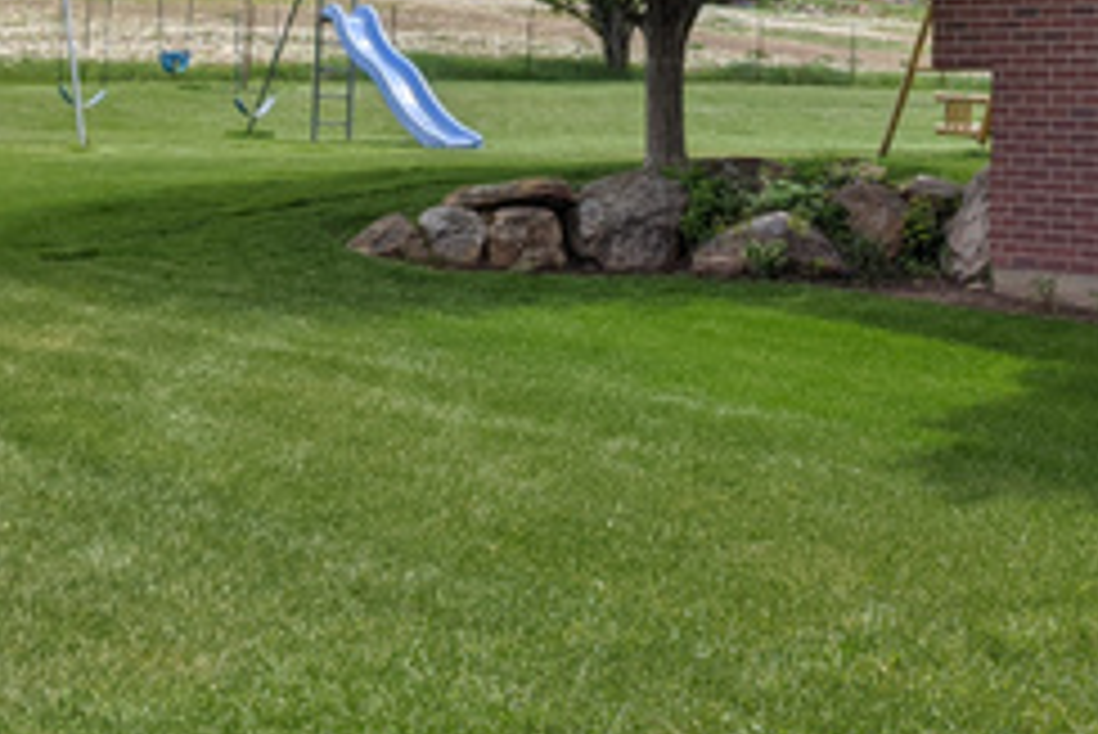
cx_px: 860
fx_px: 2167
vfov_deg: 18.6
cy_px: -32
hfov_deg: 27.9
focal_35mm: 71
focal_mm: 4.67
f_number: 2
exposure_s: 1/2584
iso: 46
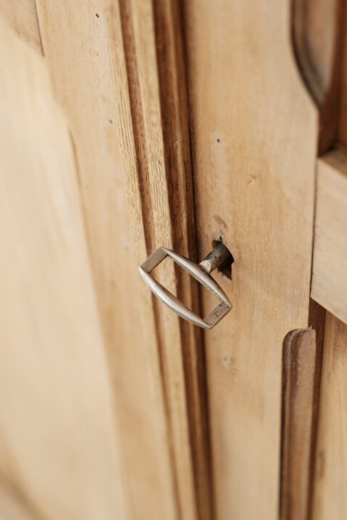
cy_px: 267
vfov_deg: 30.1
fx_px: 968
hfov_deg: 20.3
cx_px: 200
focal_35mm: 67
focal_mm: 35
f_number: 2.8
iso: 160
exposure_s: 1/52
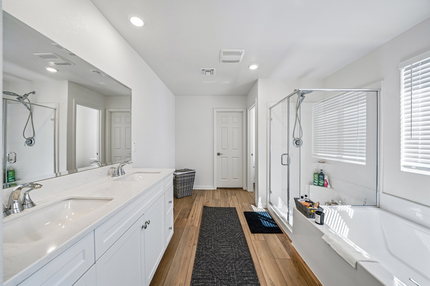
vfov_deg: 90.0
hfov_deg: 112.6
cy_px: 143
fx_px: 143
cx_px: 215
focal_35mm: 12
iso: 250
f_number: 8
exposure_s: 1/30
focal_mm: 12
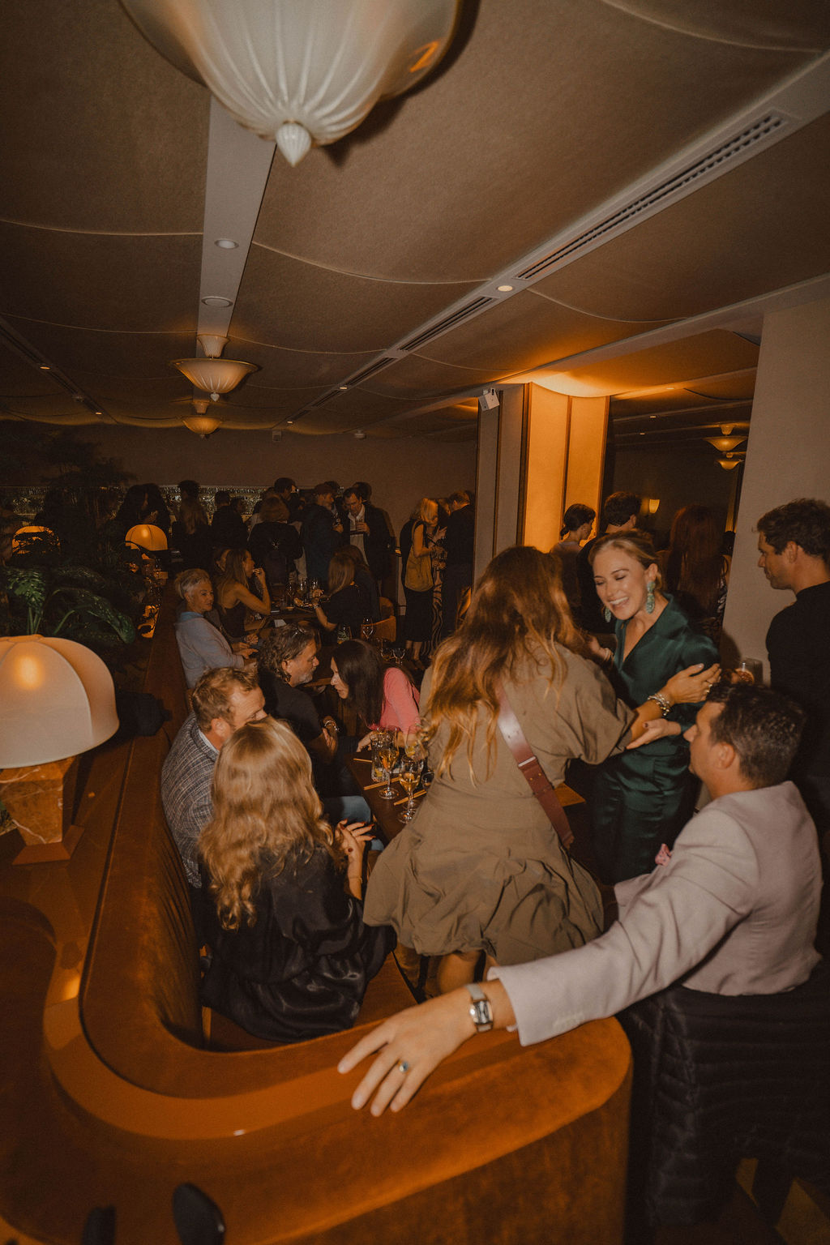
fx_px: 553
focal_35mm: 16
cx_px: 415
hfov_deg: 73.7
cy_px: 622
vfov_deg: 96.7
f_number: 2.8
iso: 500
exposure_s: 1/160
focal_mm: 16
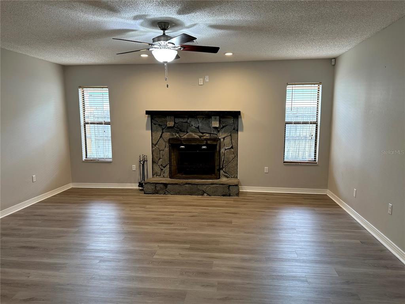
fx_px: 281
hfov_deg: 71.6
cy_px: 152
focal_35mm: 24
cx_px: 202
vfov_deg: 56.8
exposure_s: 1/60
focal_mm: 6.86
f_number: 1.78
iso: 160
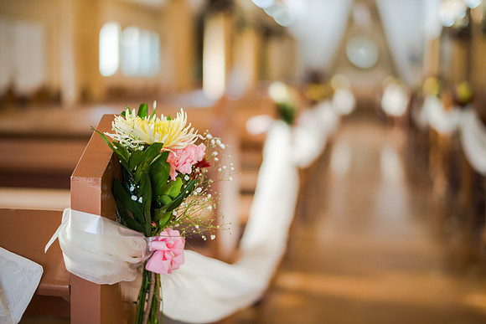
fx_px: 675
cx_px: 243
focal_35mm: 50
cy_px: 162
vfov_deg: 27.0
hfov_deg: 39.6
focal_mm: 50
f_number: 1.8
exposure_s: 1/160
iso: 125
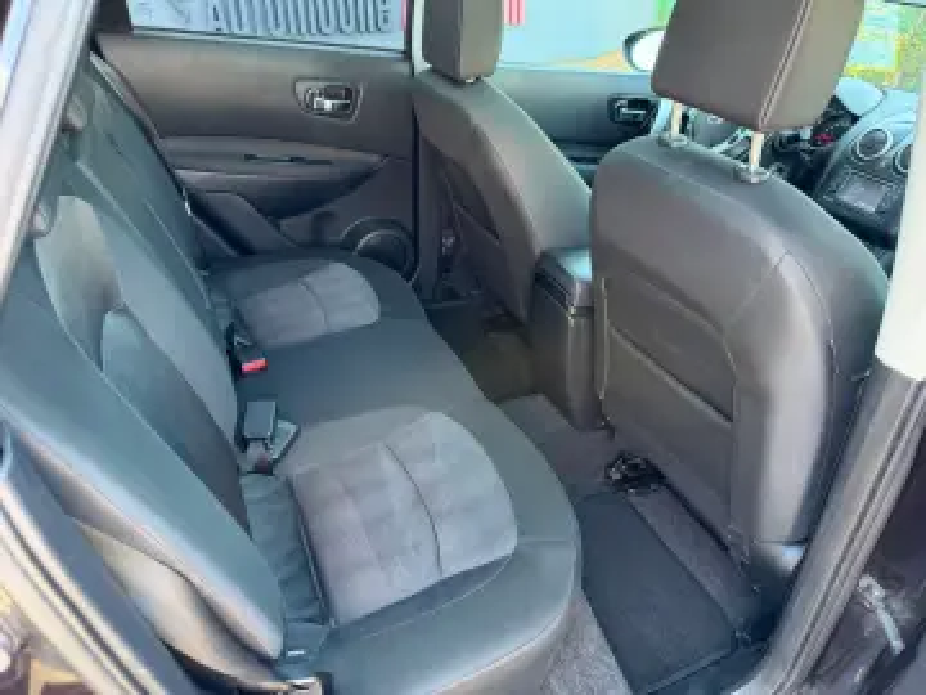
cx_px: 463
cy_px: 348
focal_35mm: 24
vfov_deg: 56.8
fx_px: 642
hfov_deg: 71.6
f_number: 1.78
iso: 200
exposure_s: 1/73
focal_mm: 6.76
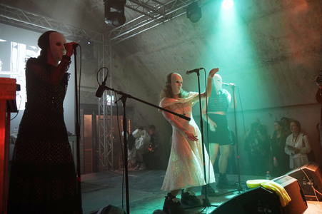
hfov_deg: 65.5
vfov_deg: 46.3
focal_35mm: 28
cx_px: 161
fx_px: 250
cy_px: 107
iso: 3200
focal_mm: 28
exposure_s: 1/160
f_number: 2.8
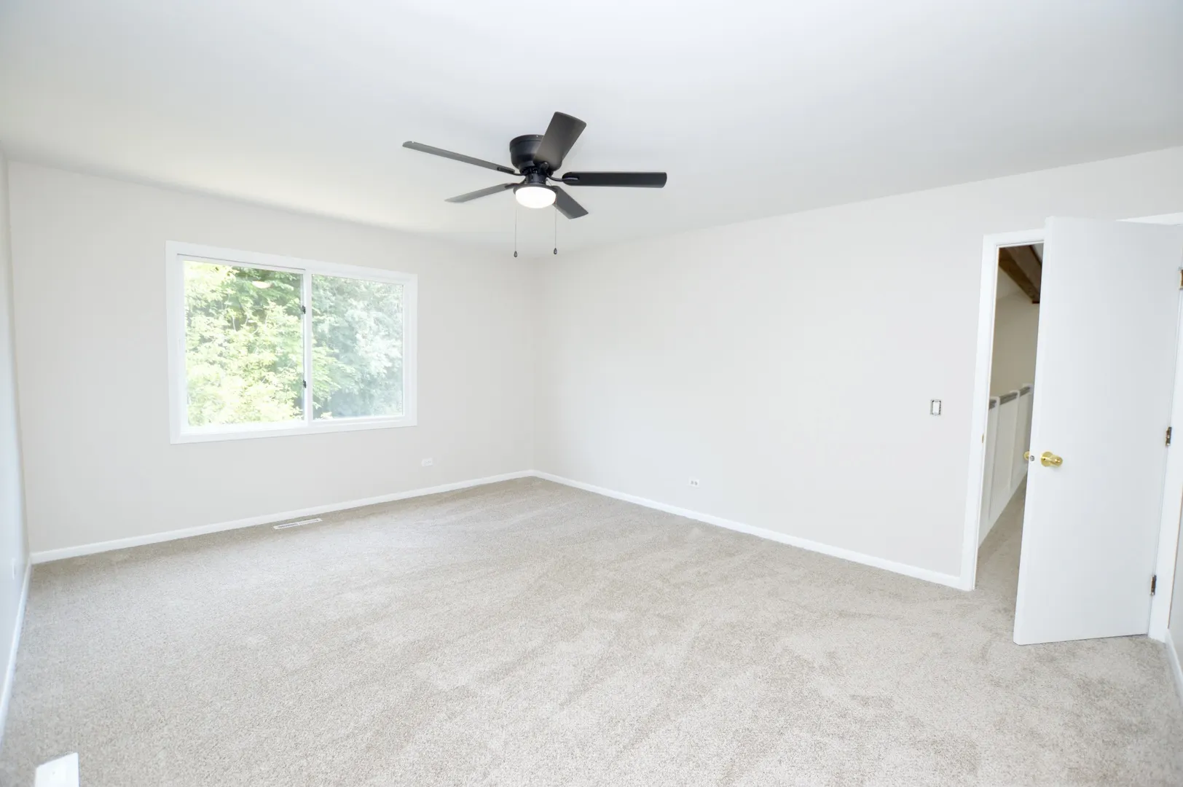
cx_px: 592
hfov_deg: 100.4
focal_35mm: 15
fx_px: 493
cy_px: 394
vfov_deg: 77.2
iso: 400
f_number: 4.5
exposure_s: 1/80
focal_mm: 10
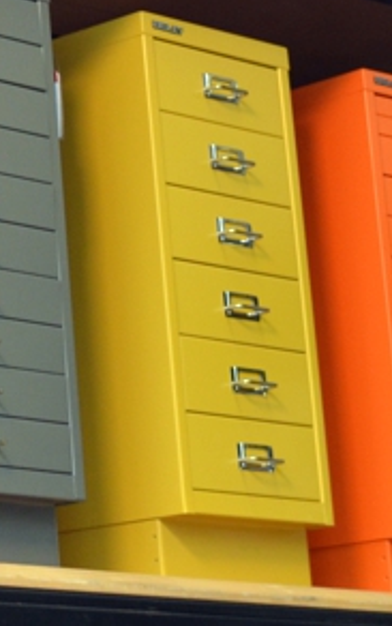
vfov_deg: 12.6
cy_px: -31
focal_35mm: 163
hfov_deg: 7.7
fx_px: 2781
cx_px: -366
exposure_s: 1/60
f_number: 4.2
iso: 450
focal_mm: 26
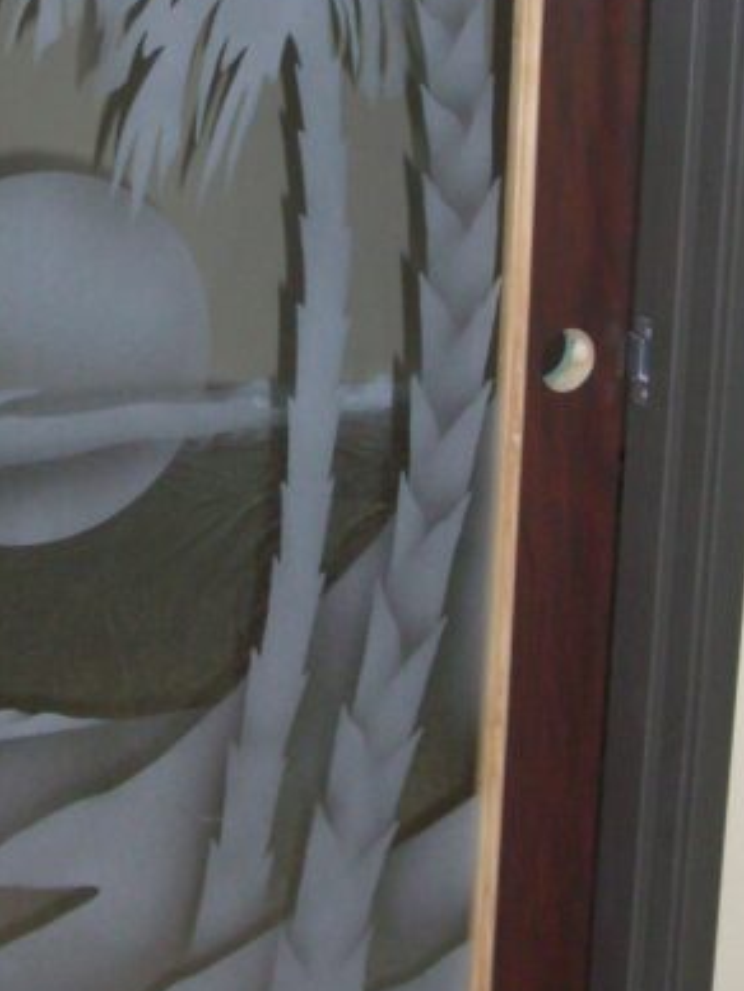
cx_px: 115
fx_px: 2864
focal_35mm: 100
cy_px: 247
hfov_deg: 14.7
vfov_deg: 19.5
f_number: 2.8
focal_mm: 7.9
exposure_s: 1/60
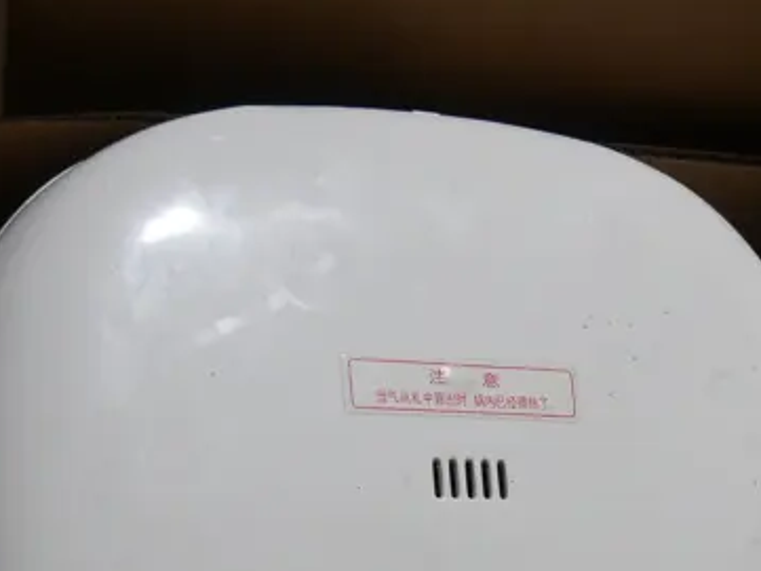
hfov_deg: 22.0
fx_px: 1869
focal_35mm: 85
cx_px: 795
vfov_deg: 16.4
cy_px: 754
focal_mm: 15
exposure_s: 1/125
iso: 200
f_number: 4
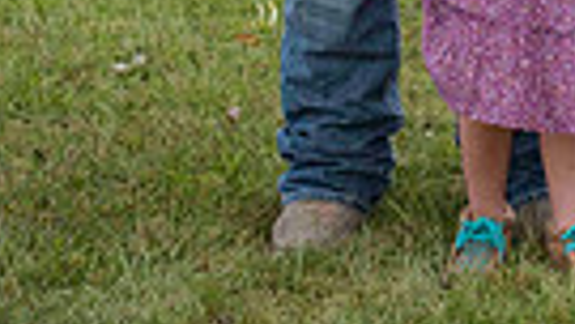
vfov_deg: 4.2
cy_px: -541
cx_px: 609
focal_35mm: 279
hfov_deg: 7.7
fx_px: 4255
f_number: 5.6
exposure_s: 1/400
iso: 400
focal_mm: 80
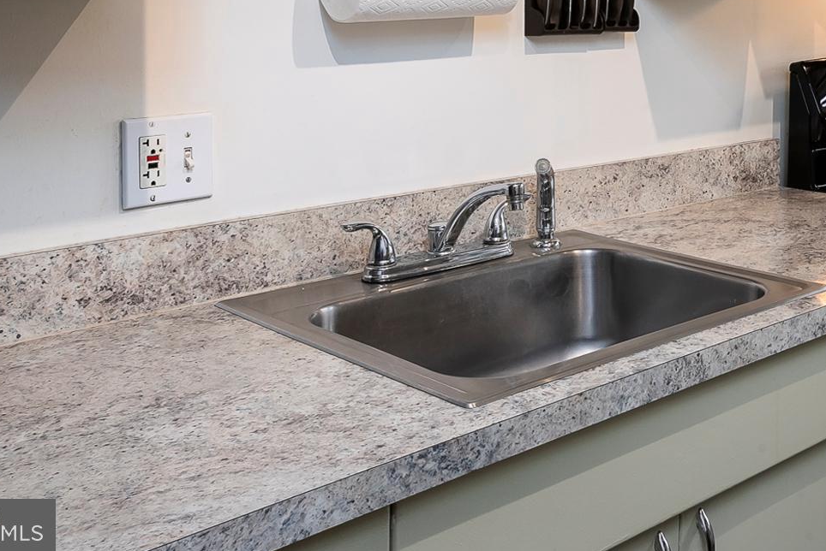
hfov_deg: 36.5
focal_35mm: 51
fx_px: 1171
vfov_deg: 25.0
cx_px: 743
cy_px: -24
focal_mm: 24
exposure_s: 1/20
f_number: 9
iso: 800
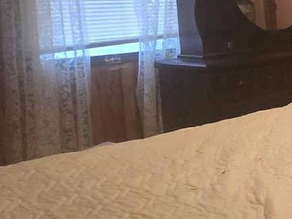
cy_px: 57
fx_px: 515
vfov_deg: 23.8
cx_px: 607
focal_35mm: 61
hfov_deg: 18.2
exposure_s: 1/60
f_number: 2.2
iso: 800
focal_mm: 2.2
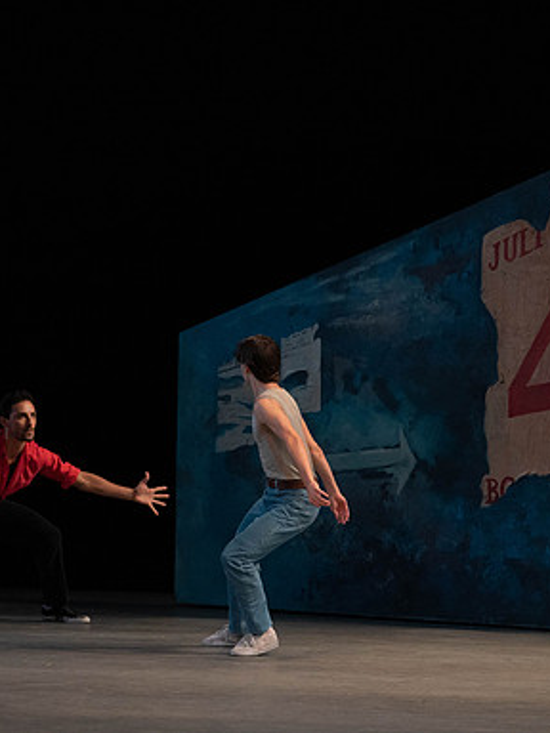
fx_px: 6059
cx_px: 168
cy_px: 367
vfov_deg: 6.9
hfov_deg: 5.2
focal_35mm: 286
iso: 3200
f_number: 4.5
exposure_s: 1/400
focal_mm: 197
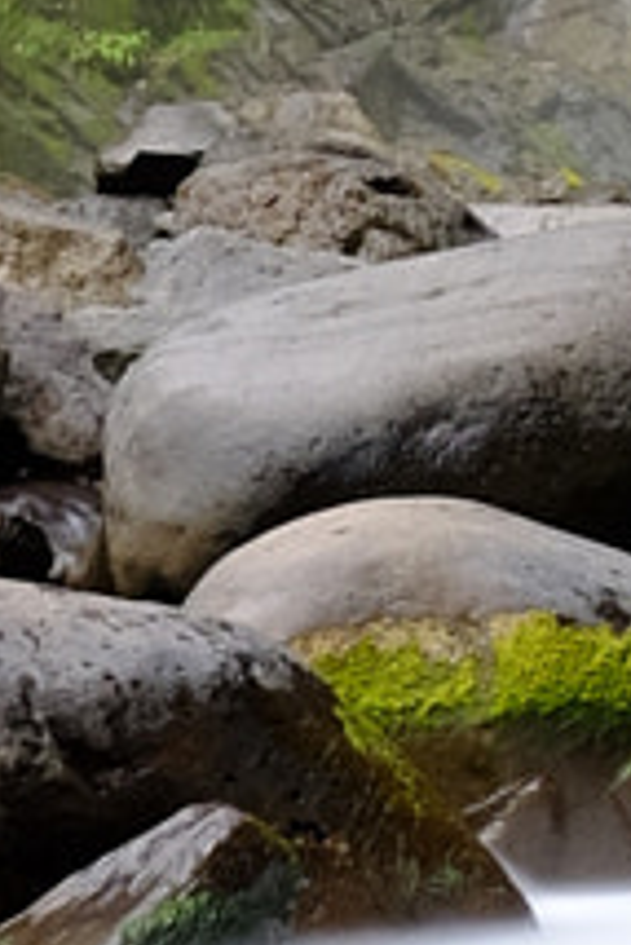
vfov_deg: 7.7
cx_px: 1710
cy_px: -574
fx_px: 6877
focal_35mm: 262
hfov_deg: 5.0
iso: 200
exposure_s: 26
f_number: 8
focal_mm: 23
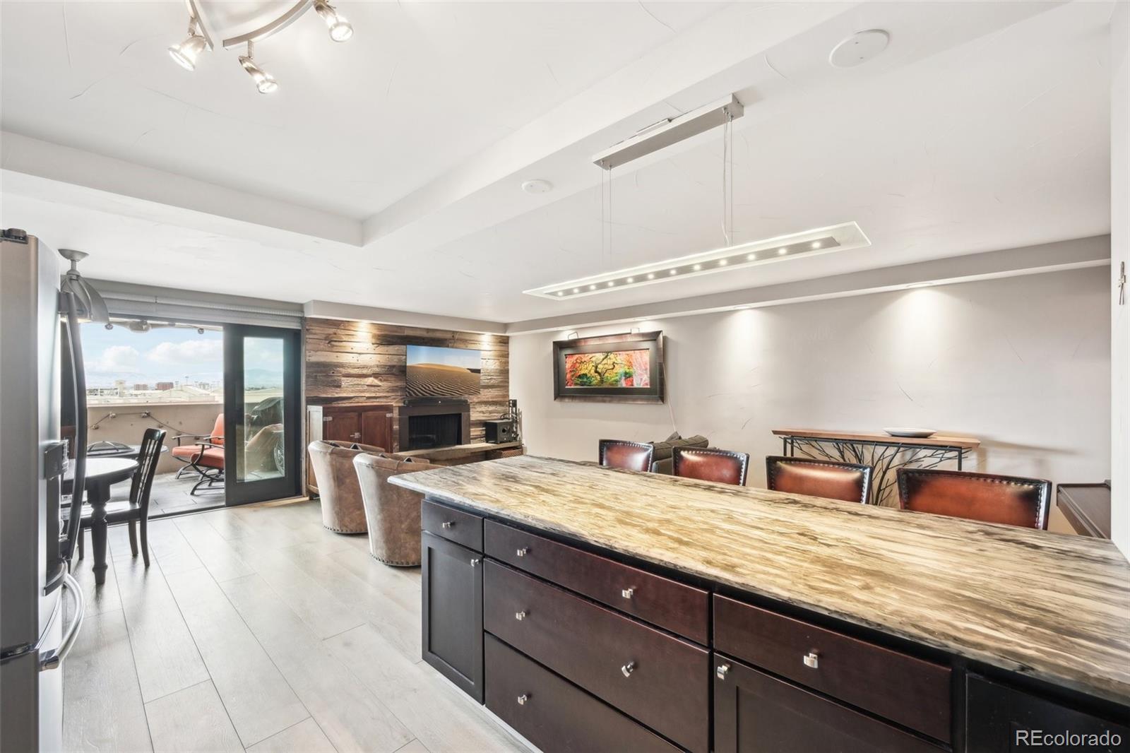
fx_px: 439
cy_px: 376
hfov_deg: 104.3
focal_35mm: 14
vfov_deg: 81.2
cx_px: 565
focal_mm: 14
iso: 280
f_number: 8
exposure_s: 1/15
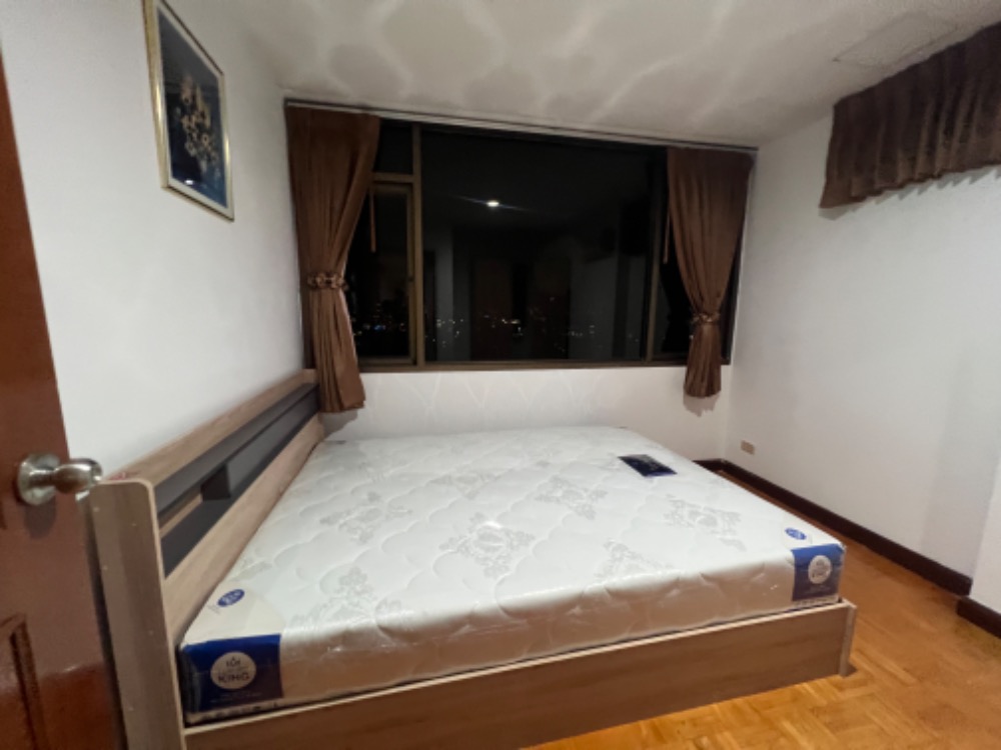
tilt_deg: -6.9
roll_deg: +1.2
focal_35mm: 13
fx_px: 376
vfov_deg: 89.9
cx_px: 500
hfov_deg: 106.2
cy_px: 375
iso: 500
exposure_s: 1/50
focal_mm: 1.57
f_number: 1.8
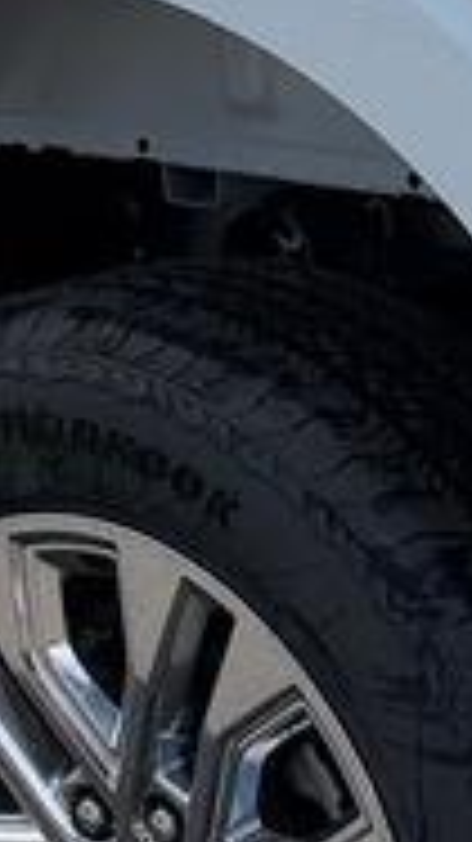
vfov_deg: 10.8
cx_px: -9
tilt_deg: -4.7
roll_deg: +2.2
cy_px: -266
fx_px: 4322
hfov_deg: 6.2
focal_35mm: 194
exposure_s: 1/3831
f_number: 1.6
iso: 50
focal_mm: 5.96
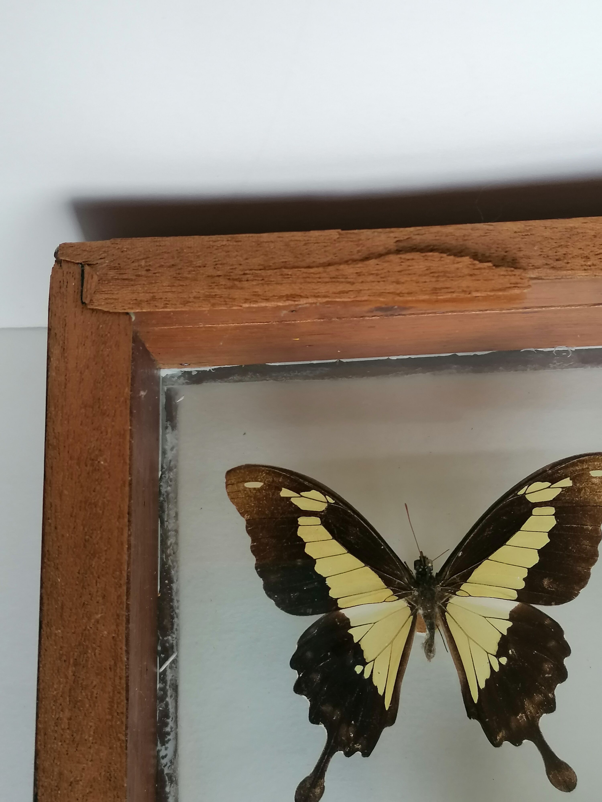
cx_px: 301
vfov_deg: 43.9
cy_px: 401
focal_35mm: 43
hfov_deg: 33.6
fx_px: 997
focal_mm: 4.75
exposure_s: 1/100
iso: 64
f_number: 1.8
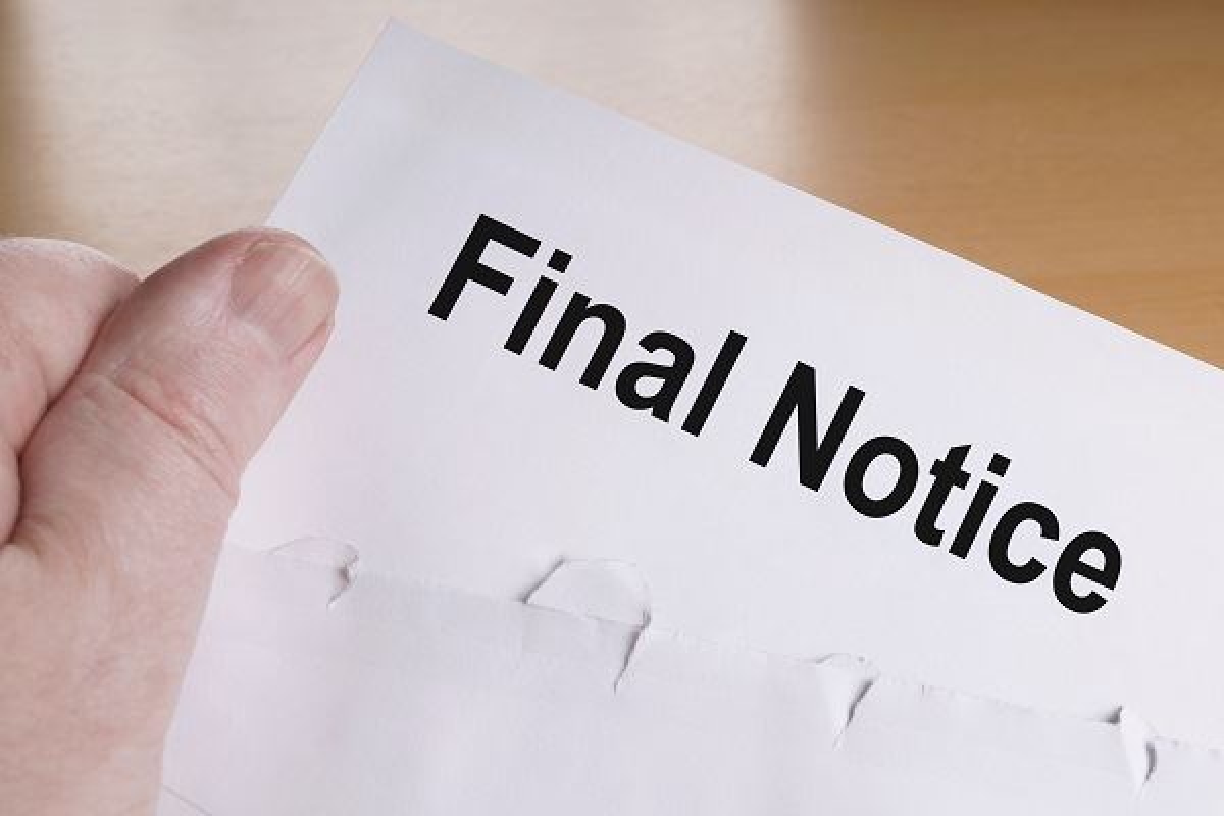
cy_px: 408
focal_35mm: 42
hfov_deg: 46.4
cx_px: 612
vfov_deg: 31.9
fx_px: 1428
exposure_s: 1/160
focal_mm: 28
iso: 100
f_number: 11
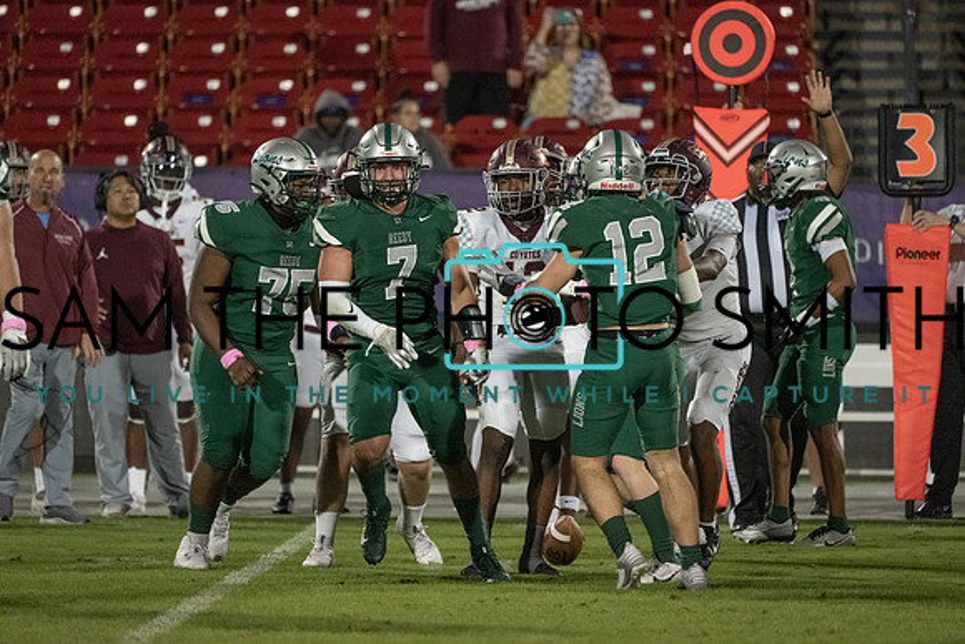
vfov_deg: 3.4
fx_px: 10724
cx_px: 482
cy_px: 322
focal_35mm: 400
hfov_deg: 5.2
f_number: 5.6
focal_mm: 400
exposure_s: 1/1250
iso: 10000
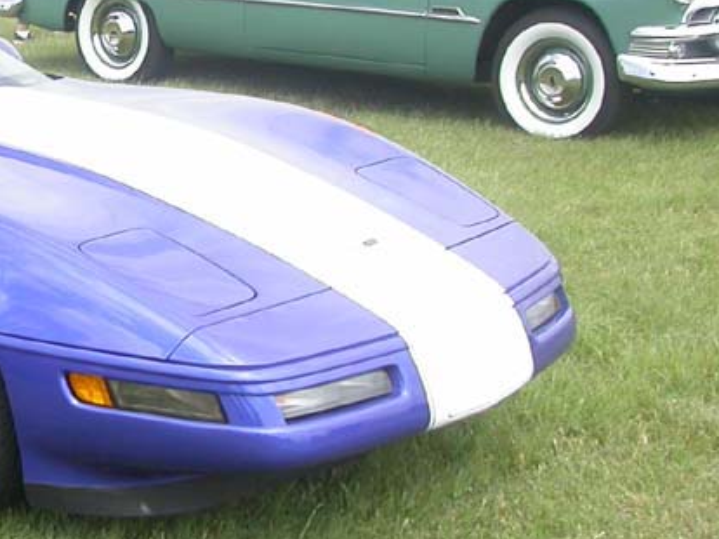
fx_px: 1951
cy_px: 270
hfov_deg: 19.8
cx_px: -113
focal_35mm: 94
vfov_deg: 15.7
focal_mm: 7.85
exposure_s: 1/1000
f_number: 2.6
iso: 100
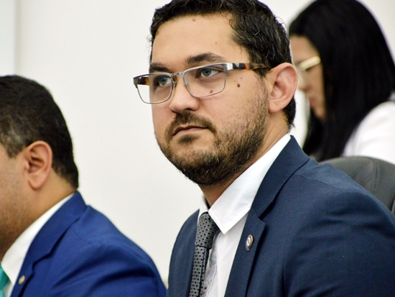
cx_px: 187
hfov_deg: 6.4
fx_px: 3539
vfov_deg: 4.8
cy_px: 140
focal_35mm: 310
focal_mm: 170
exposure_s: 1/50
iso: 1400
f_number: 6
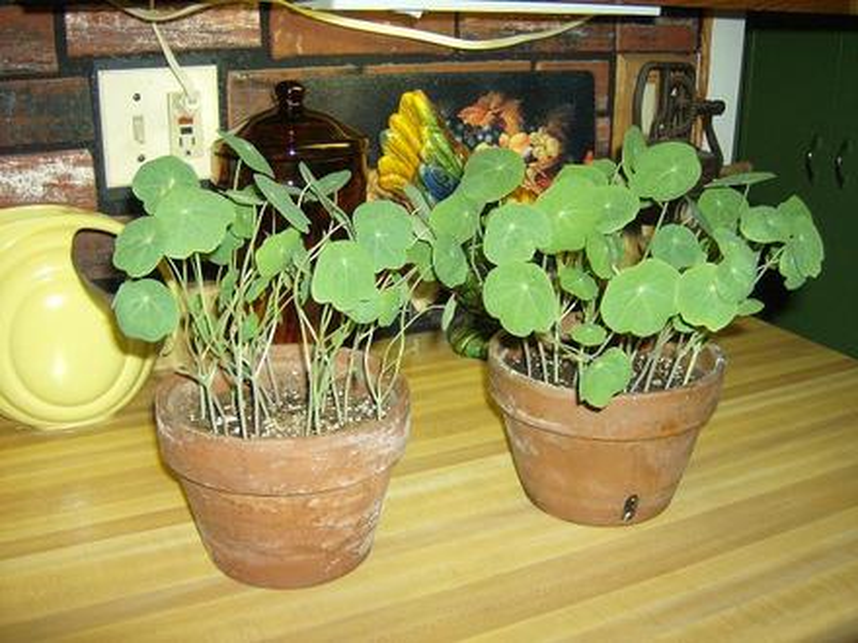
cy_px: 322
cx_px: 429
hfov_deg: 51.4
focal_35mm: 36
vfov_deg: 39.7
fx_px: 892
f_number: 2.8
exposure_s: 1/60
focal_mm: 6
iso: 200
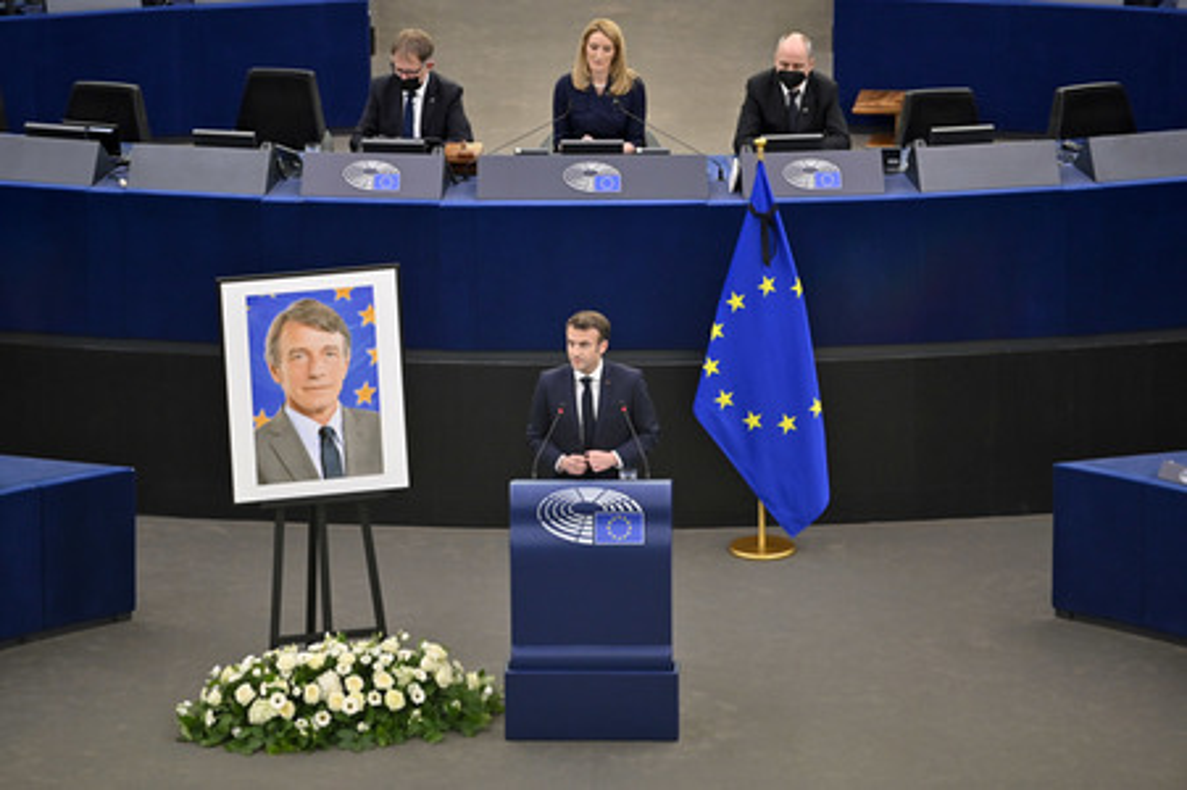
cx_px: 594
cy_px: 395
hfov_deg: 10.3
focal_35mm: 200
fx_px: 6589
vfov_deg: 6.9
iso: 1250
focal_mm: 200
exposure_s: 1/400
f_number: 2.8
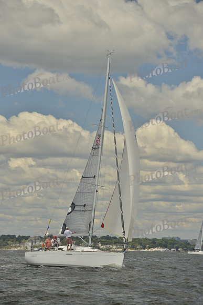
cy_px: 152
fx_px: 1310
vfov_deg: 13.2
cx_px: 102
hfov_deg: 8.9
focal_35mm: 155
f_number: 6.3
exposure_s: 1/640
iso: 200
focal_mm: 155
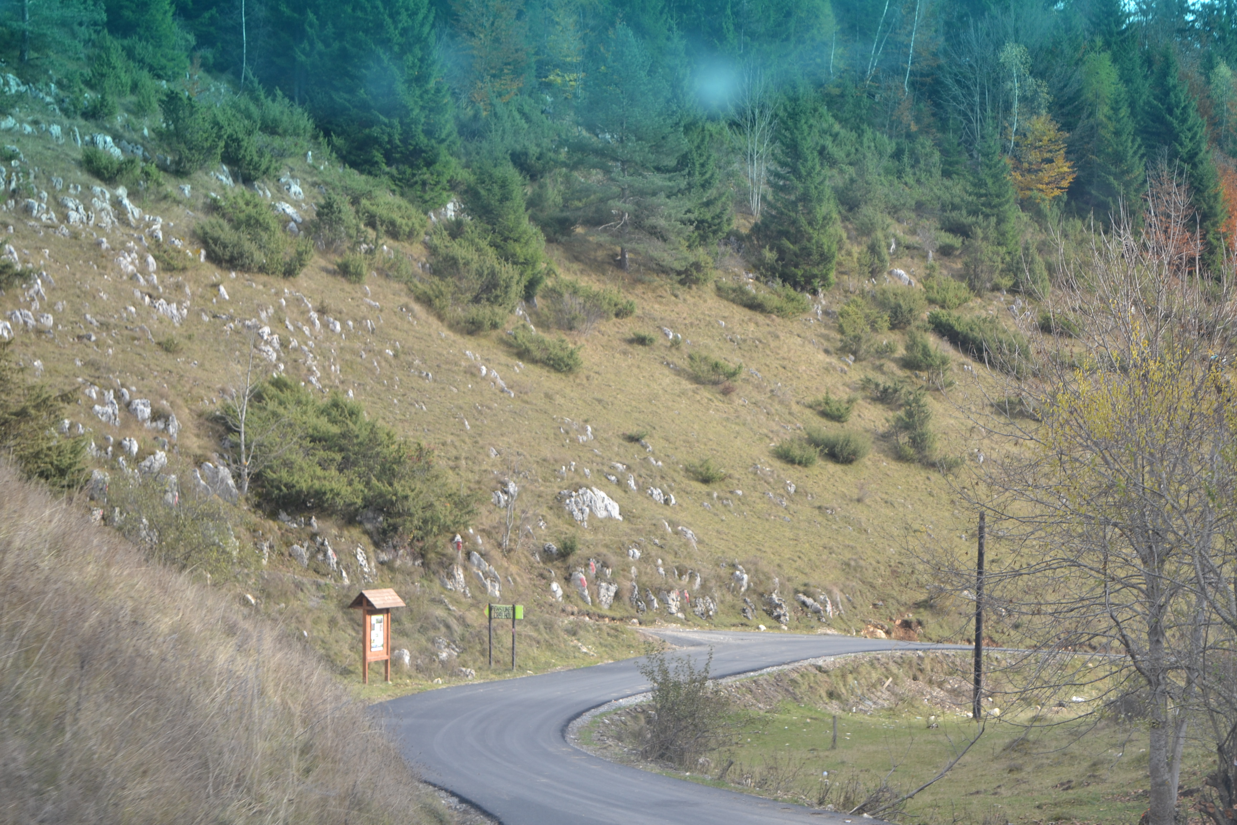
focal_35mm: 82
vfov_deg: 16.6
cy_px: 412
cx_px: 618
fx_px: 2835
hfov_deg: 24.6
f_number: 5.6
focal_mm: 55
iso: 200
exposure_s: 1/160
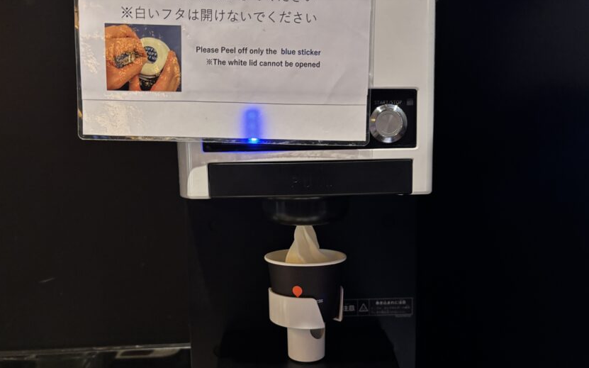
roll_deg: +1.1
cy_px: 222
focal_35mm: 28
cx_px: 294
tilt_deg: -5.7
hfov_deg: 66.5
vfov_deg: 44.3
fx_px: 449
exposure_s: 1/25
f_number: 1.6
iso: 500
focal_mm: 5.96
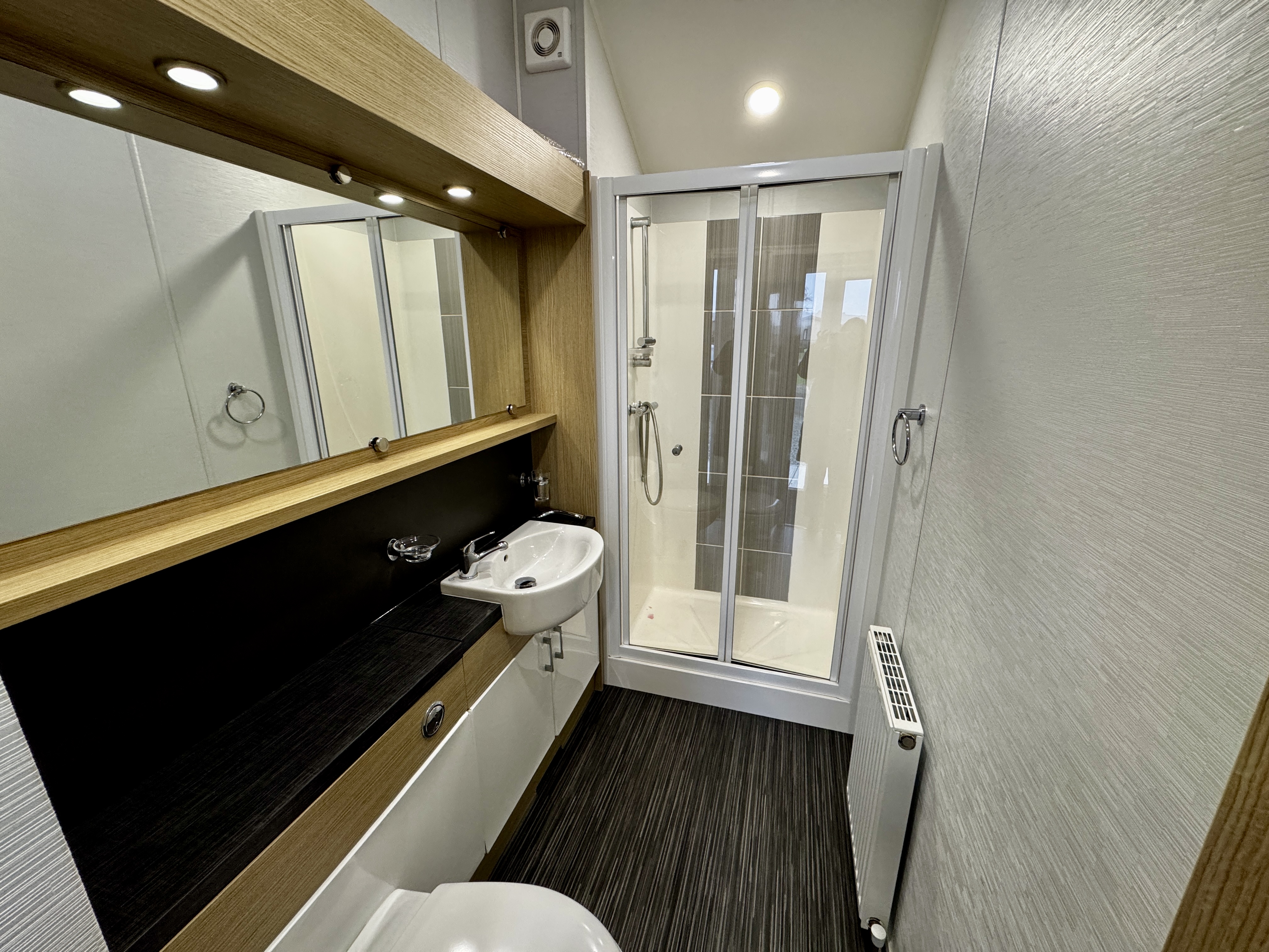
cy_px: 476
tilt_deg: -15.4
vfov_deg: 85.7
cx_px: 634
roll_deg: +0.2
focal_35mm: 14
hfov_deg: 102.1
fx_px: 513
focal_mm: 2.22
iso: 250
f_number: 2.2
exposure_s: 1/100
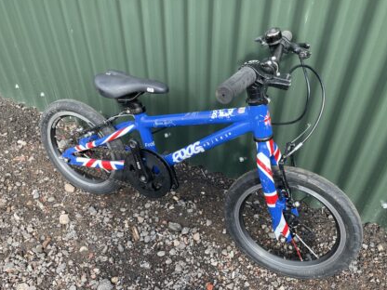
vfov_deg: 46.8
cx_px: 200
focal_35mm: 30
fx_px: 335
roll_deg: -1.6
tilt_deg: -41.5
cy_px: 146
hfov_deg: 60.0
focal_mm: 4.2
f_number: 1.6
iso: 32
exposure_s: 1/413
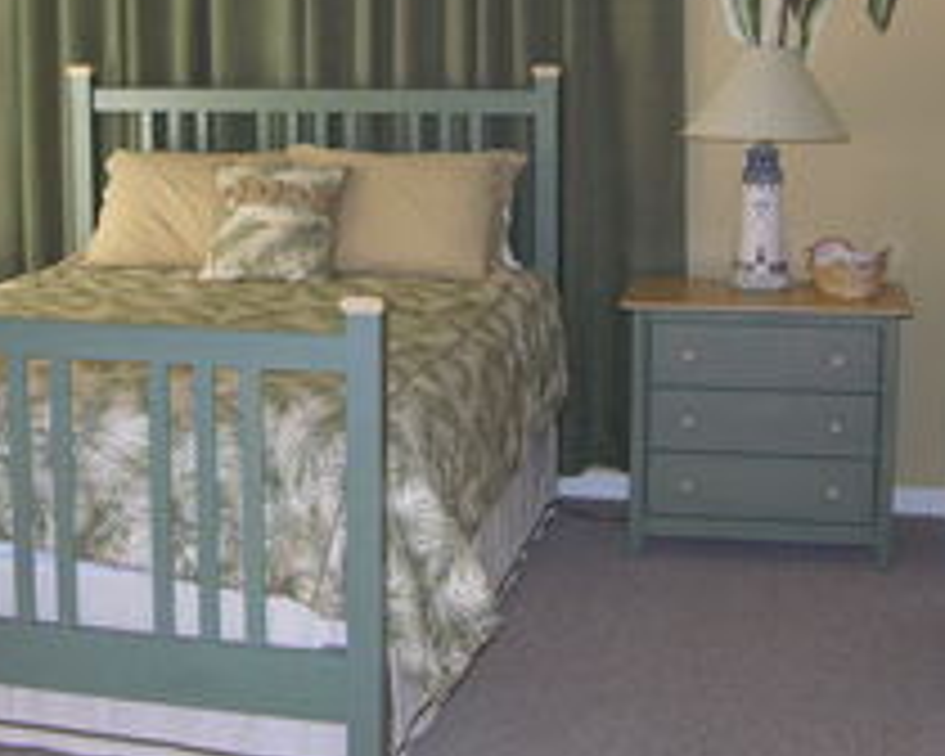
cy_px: 189
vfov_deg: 25.1
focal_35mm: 60
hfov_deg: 31.3
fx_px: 1678
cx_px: 346
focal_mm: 8.9
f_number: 2.8
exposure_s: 1/60.1
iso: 200
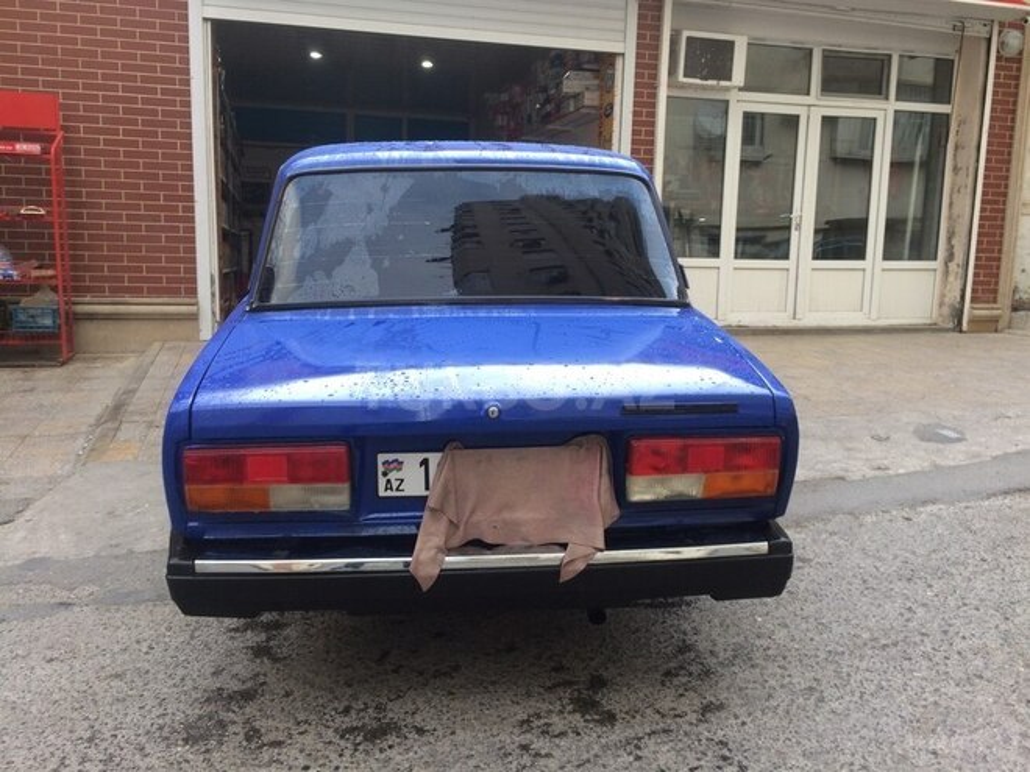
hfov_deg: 61.7
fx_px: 863
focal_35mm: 29
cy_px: 386
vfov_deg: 48.2
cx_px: 515
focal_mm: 4.15
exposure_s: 1/100
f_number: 2.2
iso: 50
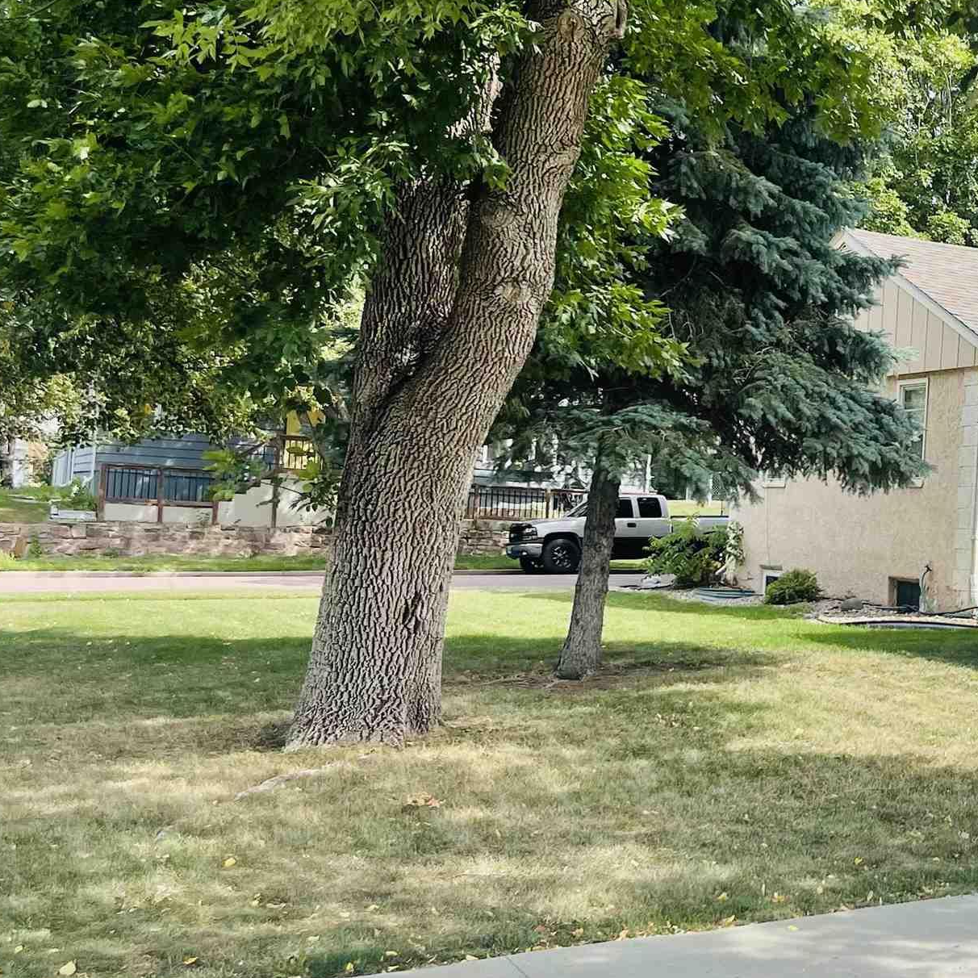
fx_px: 1790
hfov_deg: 27.8
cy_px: 457
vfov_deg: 30.6
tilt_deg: +2.0
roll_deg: -3.3
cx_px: 1087
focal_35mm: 56
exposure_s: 1/1642
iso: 32
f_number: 1.6
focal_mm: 5.1
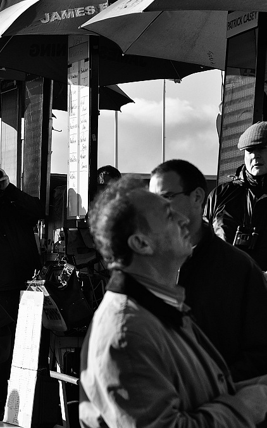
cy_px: 214
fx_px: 1888
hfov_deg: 8.0
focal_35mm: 162
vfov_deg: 12.9
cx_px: -17
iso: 200
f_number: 6.3
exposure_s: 1/640
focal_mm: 70
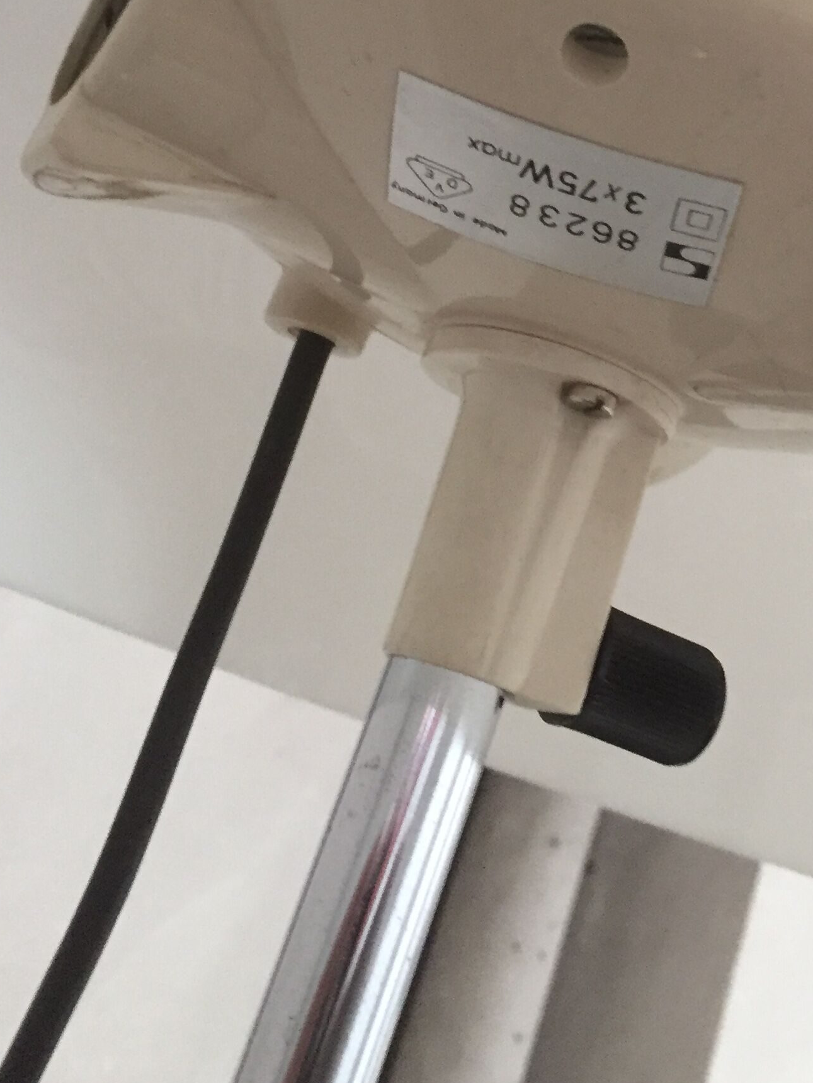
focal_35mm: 55
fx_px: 1722
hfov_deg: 26.0
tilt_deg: +27.3
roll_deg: -17.8
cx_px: 681
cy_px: 104
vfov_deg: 33.1
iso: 200
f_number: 2.2
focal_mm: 4.15
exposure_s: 1/33
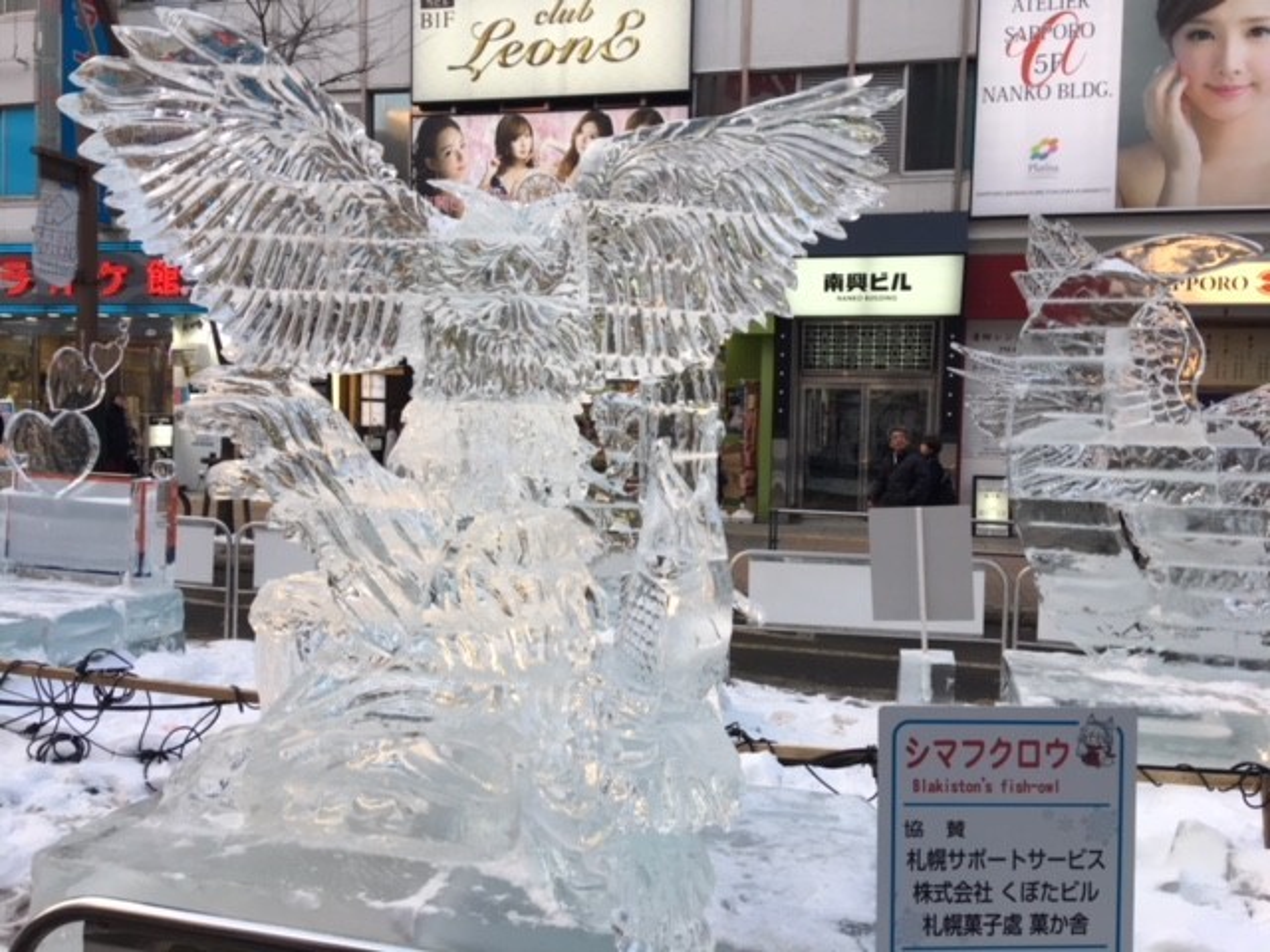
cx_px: 635
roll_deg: -1.9
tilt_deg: -2.2
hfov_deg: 61.7
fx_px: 1064
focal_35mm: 29
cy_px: 476
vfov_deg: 48.2
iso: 32
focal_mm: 4.15
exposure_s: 1/120
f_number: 2.2
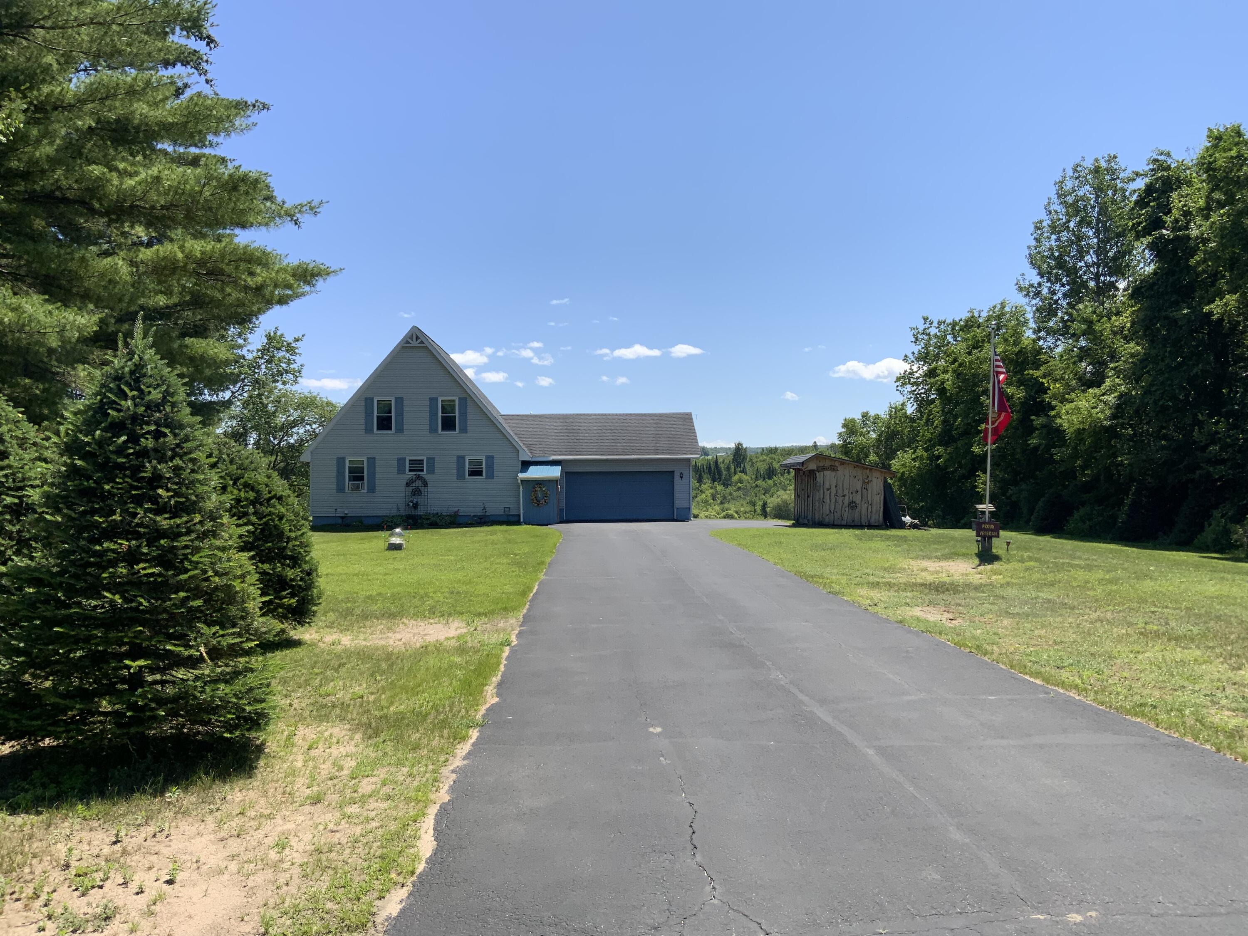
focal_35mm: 29
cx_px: 624
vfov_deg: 48.2
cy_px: 468
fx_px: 1046
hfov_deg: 61.7
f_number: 1.8
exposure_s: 1/1984
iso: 16
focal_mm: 3
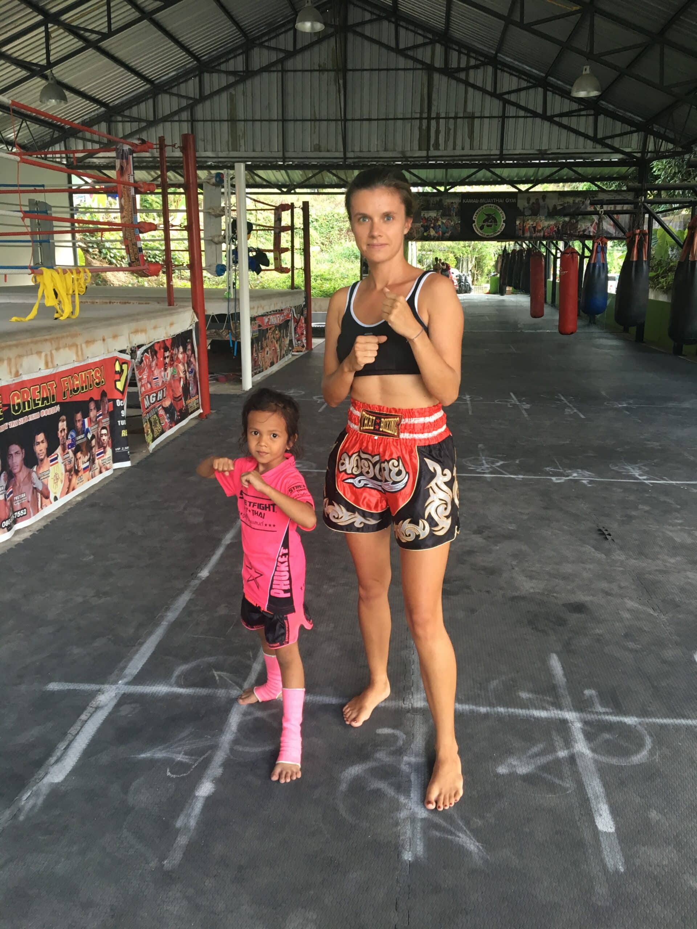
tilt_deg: -14.4
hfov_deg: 48.2
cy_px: 464
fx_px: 779
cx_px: 348
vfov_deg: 61.7
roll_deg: -1.0
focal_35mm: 29
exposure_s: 1/33
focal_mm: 4.15
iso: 100
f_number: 2.2
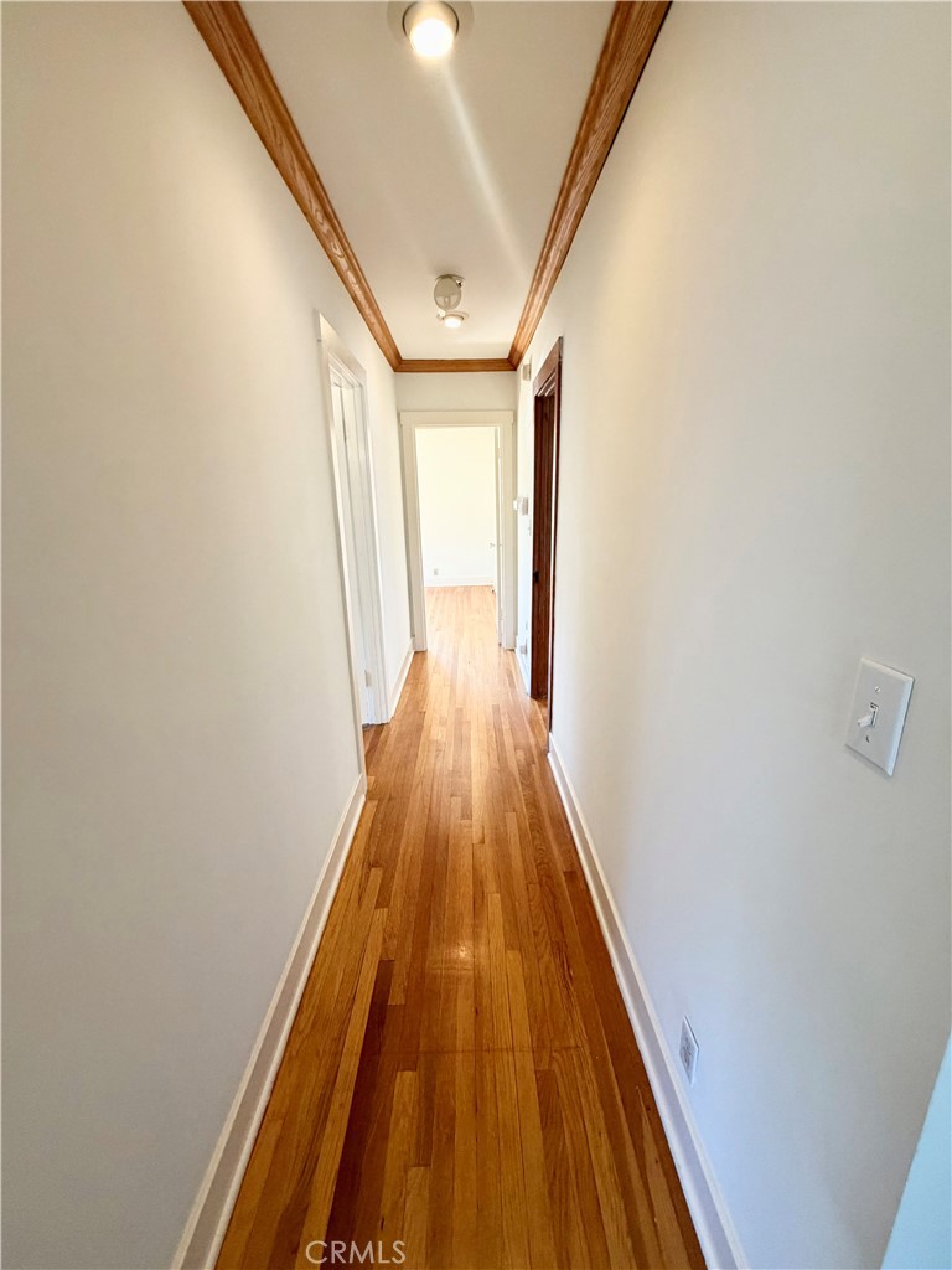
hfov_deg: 85.7
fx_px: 513
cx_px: 476
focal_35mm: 14
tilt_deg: -15.1
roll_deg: +0.6
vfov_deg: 102.1
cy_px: 635
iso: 320
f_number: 2.2
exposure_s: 1/60
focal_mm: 2.22
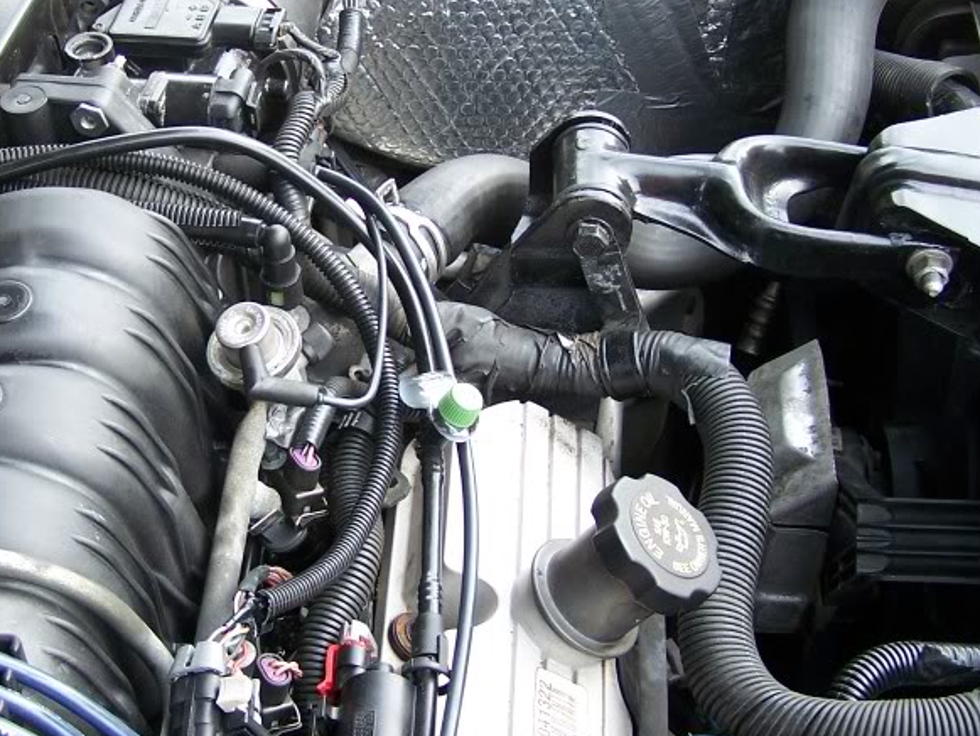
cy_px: 282
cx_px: 304
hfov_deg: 28.7
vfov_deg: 21.9
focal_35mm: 67
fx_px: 1897
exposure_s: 1/80
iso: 80
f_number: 2.8
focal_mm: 6.3
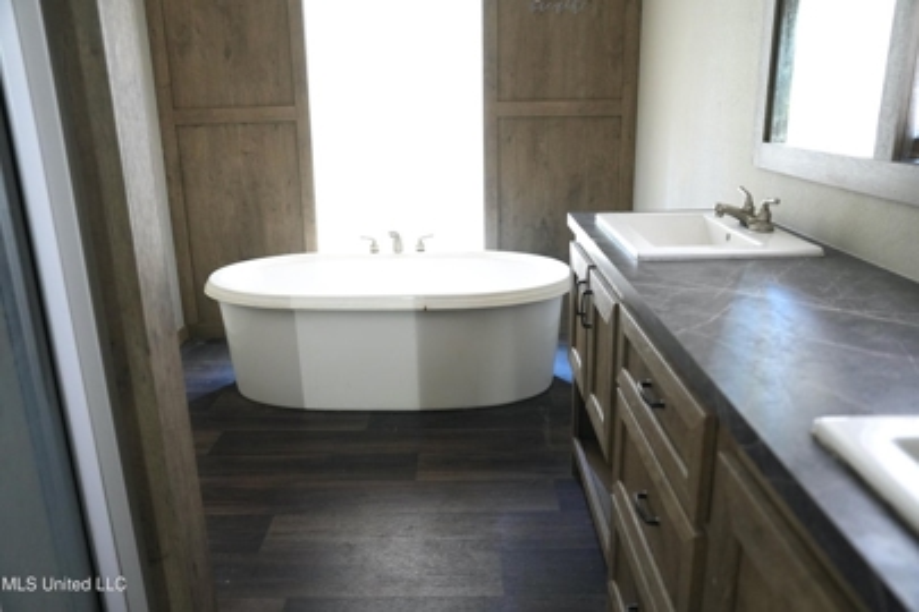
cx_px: 460
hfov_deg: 67.4
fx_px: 689
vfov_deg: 47.9
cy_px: 306
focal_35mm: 27
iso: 2500
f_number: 2.8
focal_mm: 27
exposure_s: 1/20
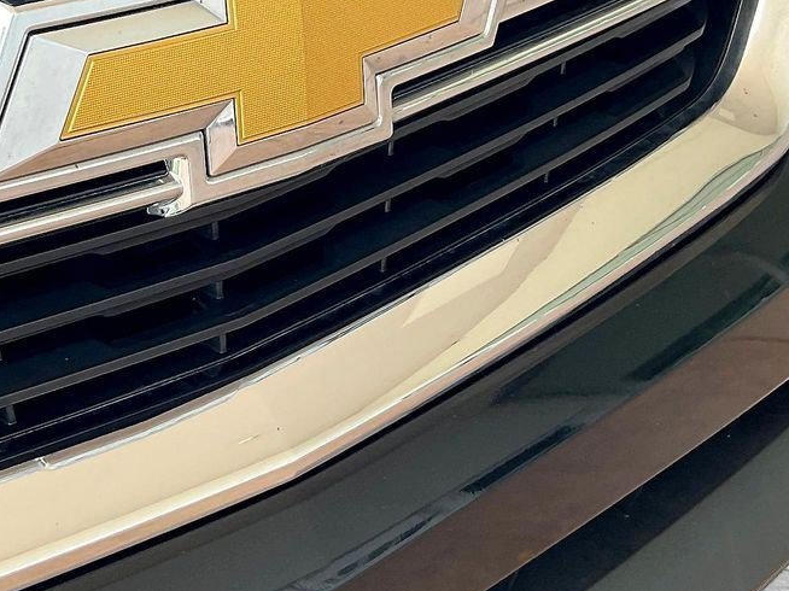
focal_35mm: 71
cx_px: 152
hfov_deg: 26.9
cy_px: 58
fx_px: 1618
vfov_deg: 20.3
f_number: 1.8
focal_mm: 3
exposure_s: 1/122
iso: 32
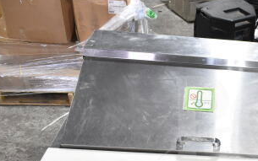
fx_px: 387
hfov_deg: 34.0
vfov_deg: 23.0
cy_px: 143
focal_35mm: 55
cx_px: 250
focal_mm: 18
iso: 1600
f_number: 5.6
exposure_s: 1/125
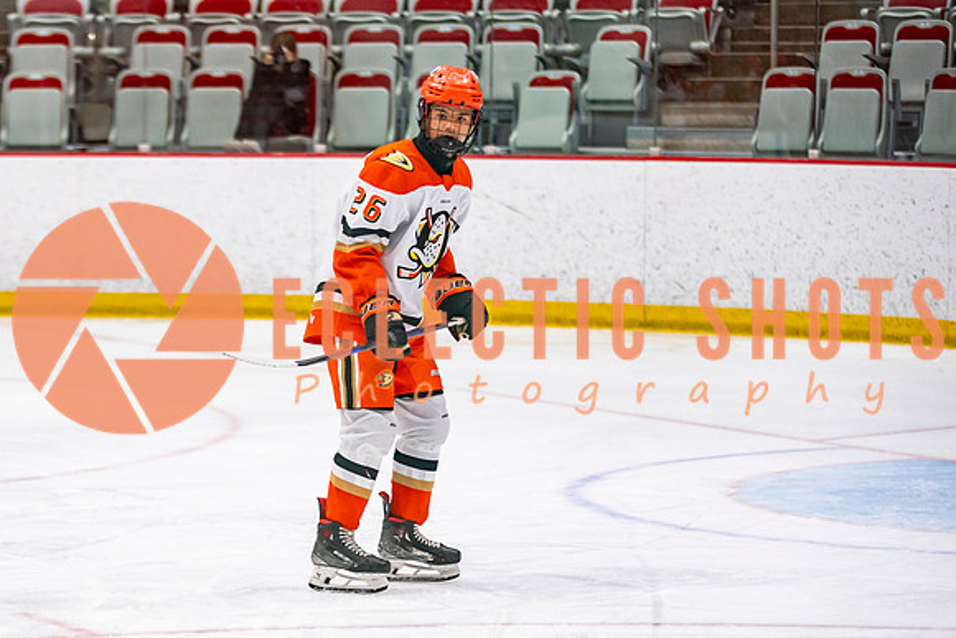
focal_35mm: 178
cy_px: 449
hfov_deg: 11.5
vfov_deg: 7.7
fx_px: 4738
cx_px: 258
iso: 800
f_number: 2.8
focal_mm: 115
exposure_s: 1/640
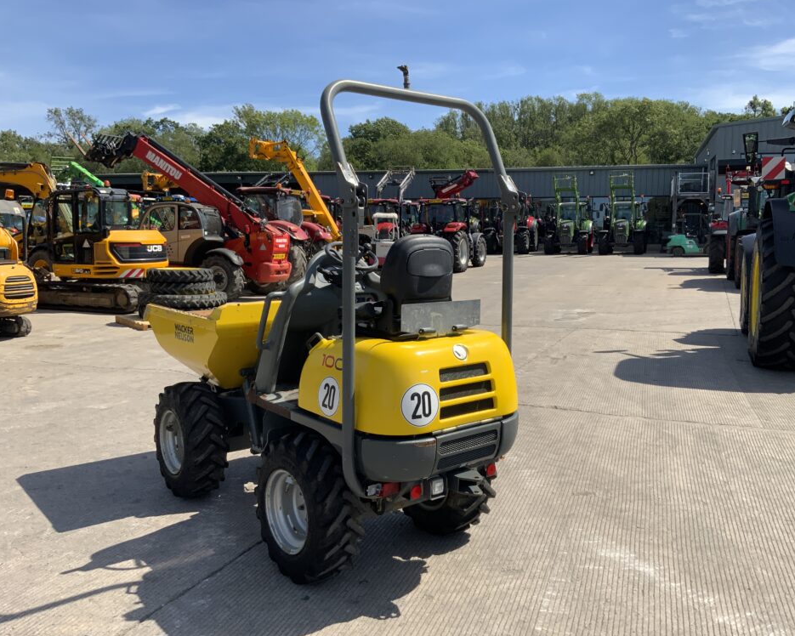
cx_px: 433
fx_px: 729
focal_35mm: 31
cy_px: 311
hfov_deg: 57.1
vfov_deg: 47.1
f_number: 1.8
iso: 16
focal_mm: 3
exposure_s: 1/1730
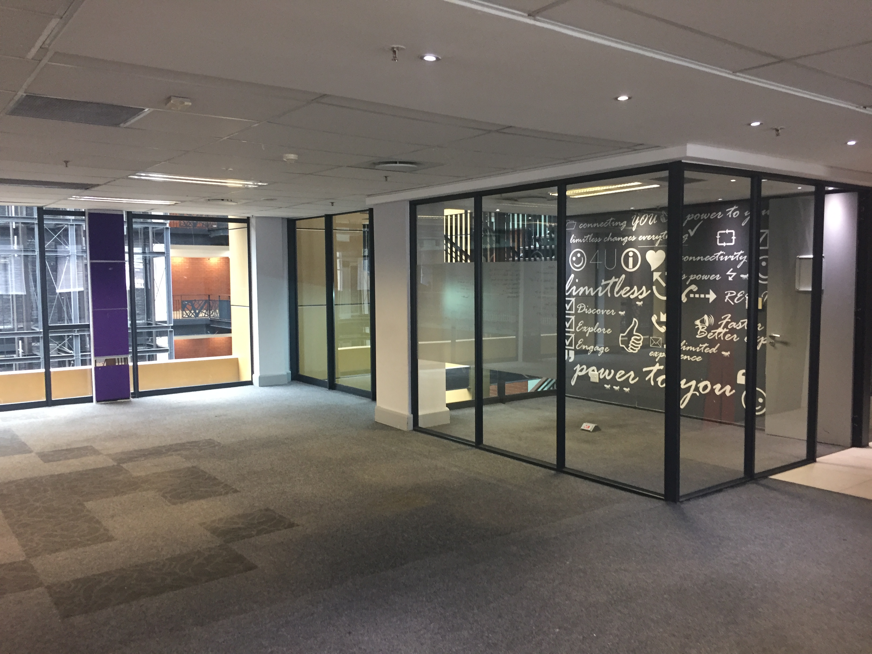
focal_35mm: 29
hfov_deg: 61.7
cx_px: 436
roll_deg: -0.1
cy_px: 327
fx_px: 731
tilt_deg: -4.5
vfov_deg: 48.2
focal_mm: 4.15
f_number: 2.2
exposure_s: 1/33
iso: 160
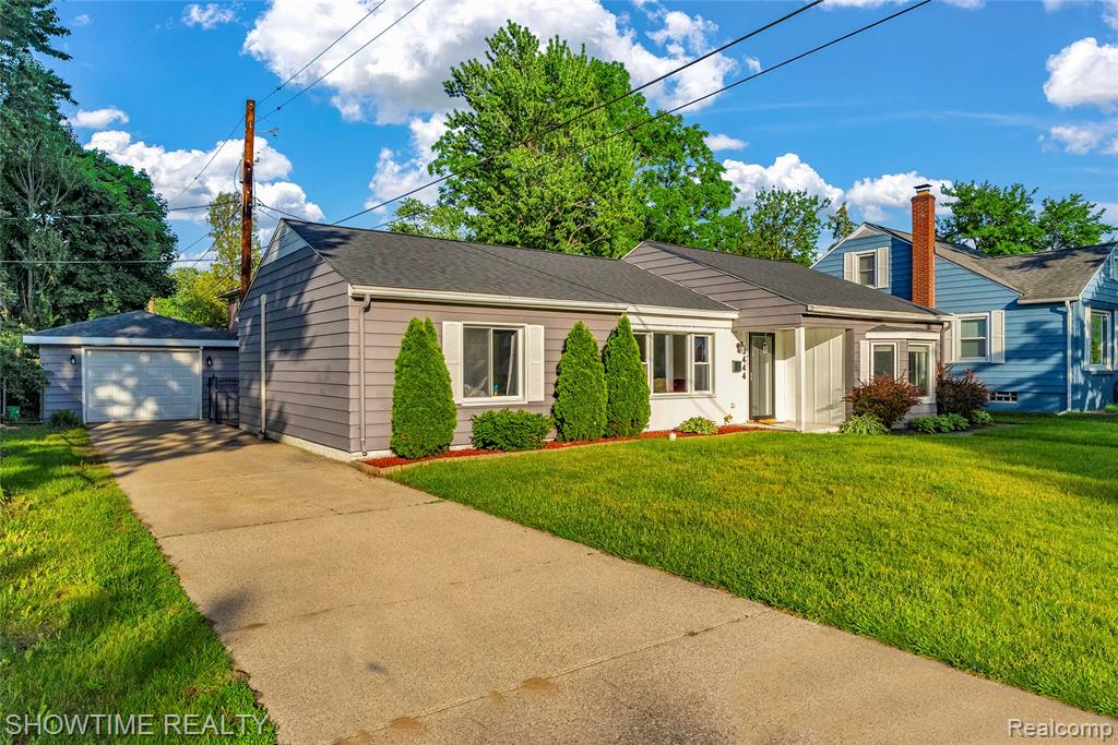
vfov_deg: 55.1
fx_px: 714
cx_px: 559
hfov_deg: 76.1
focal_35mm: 23
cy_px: 372
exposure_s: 1/2000
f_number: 8
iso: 1600
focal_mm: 23
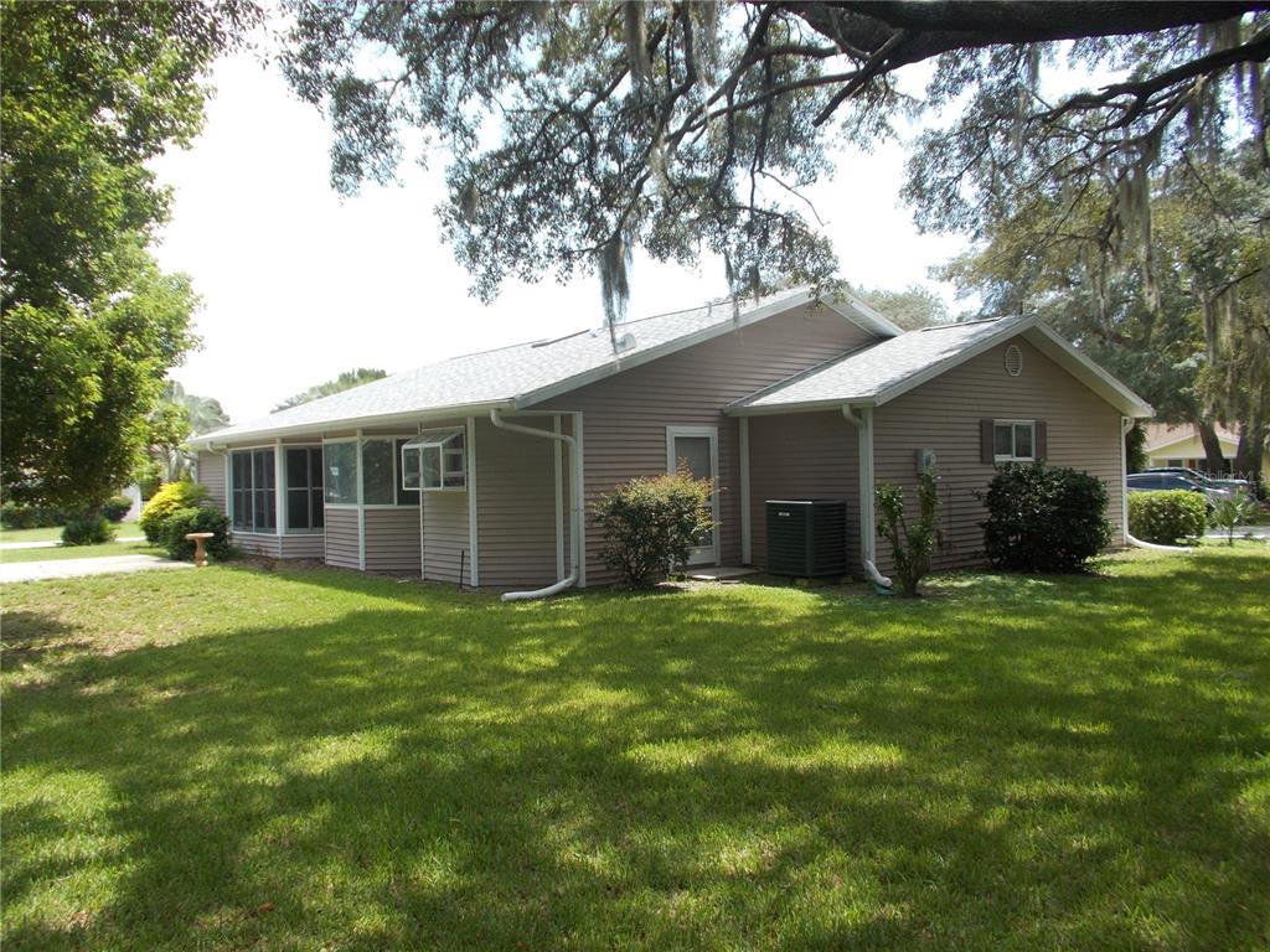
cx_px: 635
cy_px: 476
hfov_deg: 67.3
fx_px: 954
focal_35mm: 26
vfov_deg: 53.1
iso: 80
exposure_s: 1/320
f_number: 3.2
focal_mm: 4.6
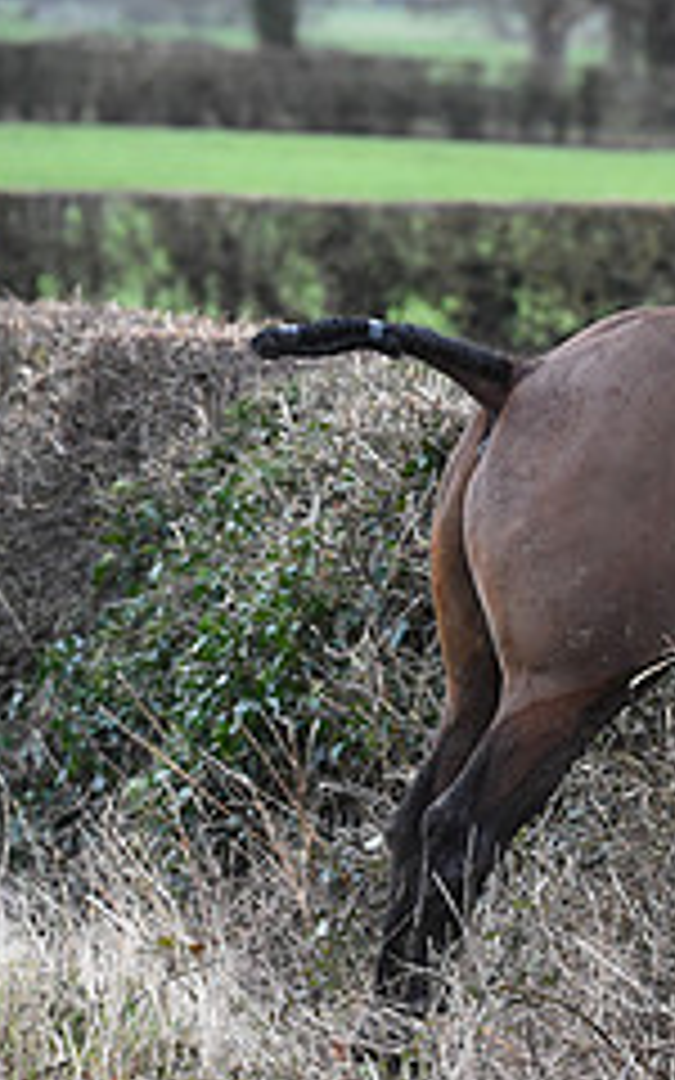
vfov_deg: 4.9
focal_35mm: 430
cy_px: 486
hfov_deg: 3.0
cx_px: 1242
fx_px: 12656
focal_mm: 175
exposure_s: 1/1250
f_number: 5.6
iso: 3600
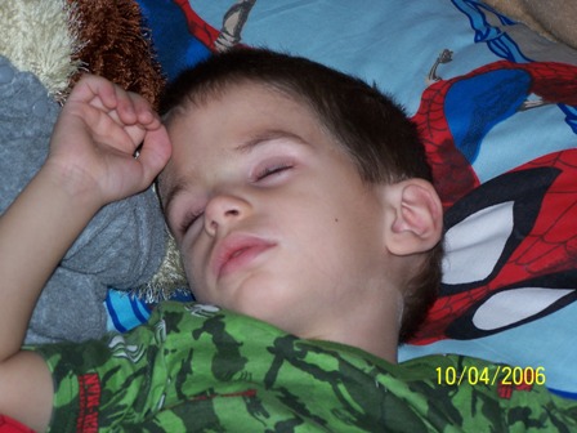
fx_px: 2134
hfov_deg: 15.4
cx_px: 288
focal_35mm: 128
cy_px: 216
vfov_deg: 11.6
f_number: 3.2
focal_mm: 21.2
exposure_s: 1/90
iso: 80
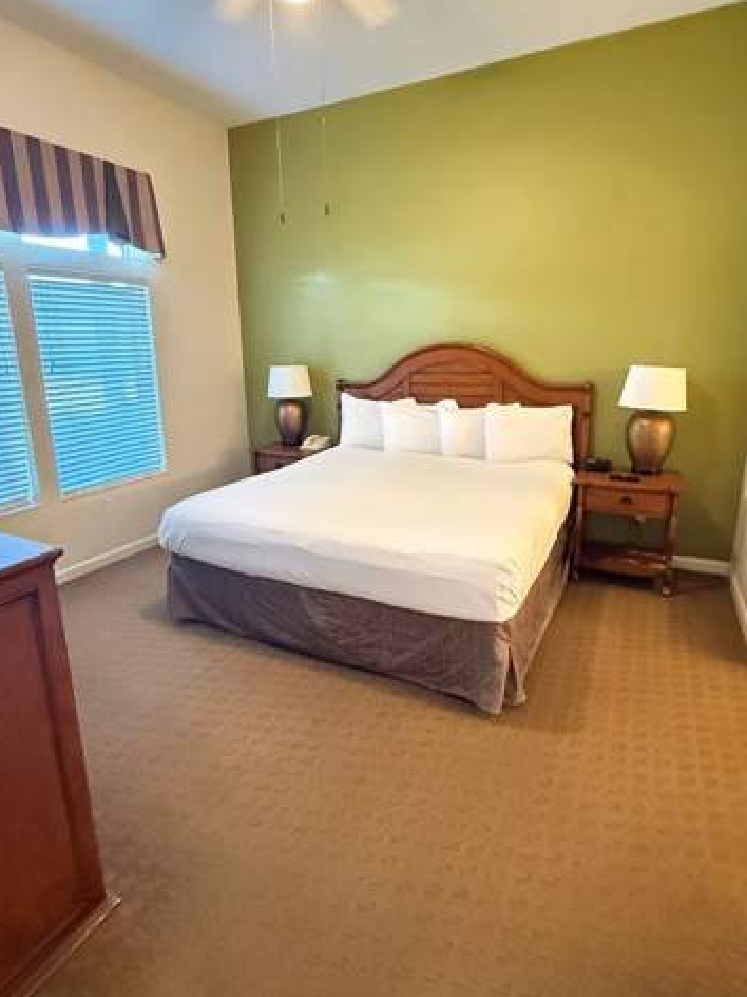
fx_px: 547
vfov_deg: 84.6
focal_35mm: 19
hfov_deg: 68.7
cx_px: 376
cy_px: 469
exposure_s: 1/60
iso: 1250
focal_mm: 2.22
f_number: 2.2
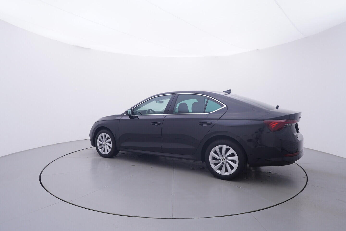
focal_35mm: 22
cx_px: 173
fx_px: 216
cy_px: 116
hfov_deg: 77.3
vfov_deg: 56.2
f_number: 5
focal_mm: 15
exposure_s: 1/80
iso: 200
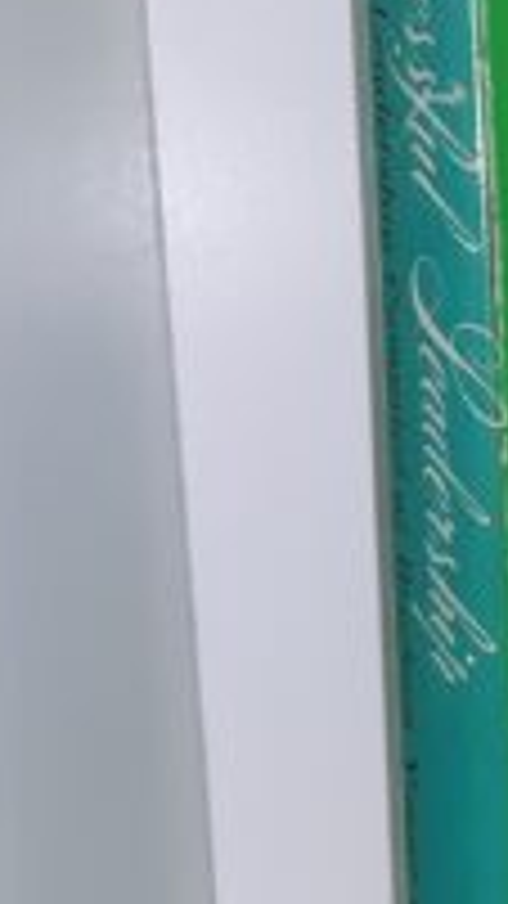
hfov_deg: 12.3
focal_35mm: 91
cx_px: 868
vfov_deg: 23.4
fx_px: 2180
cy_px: 517
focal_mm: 3.7
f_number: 1.7
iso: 40
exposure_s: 1/120
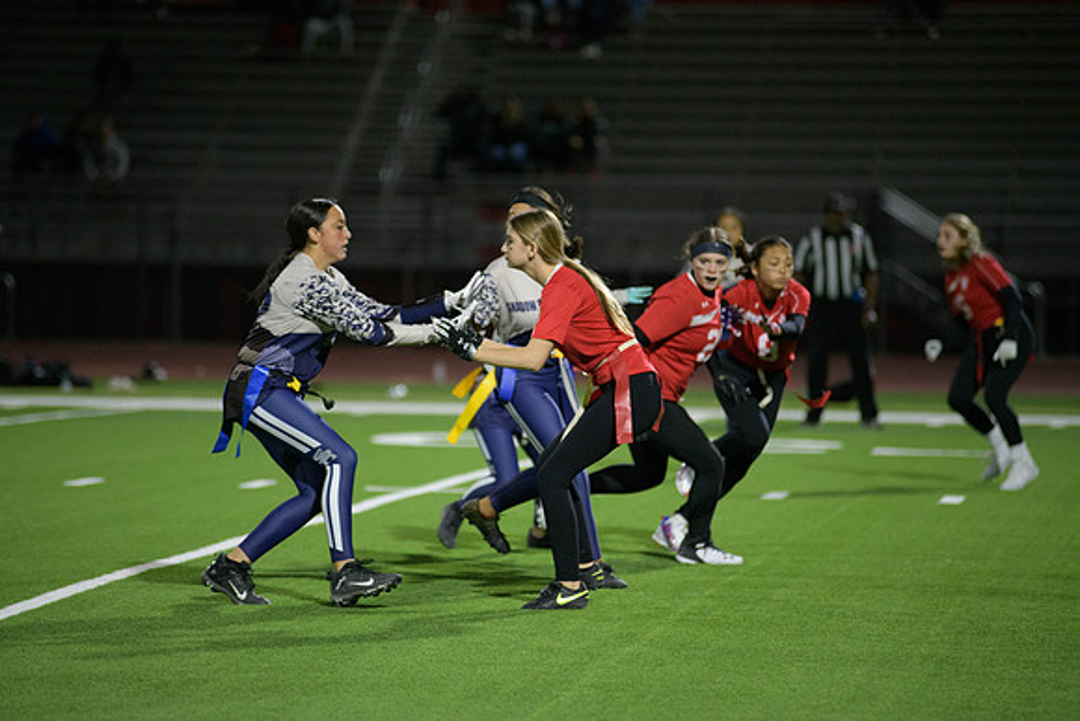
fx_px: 6001
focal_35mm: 200
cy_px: 360
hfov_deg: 10.3
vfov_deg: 6.9
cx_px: 540
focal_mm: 200
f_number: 2.8
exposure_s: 1/640
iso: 3200
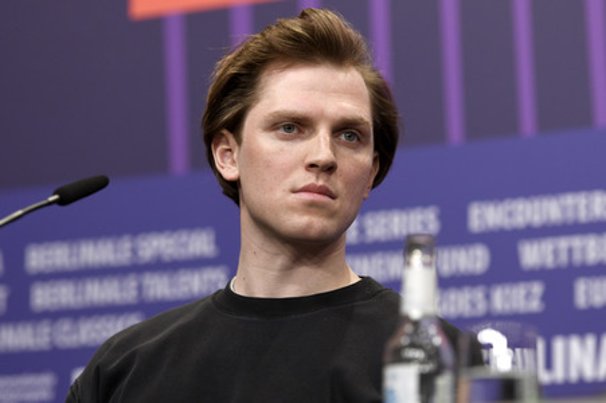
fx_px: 2187
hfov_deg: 15.8
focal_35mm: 130
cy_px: 202
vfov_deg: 10.5
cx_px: 303
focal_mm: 130
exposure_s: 1/250
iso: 1000
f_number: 3.5
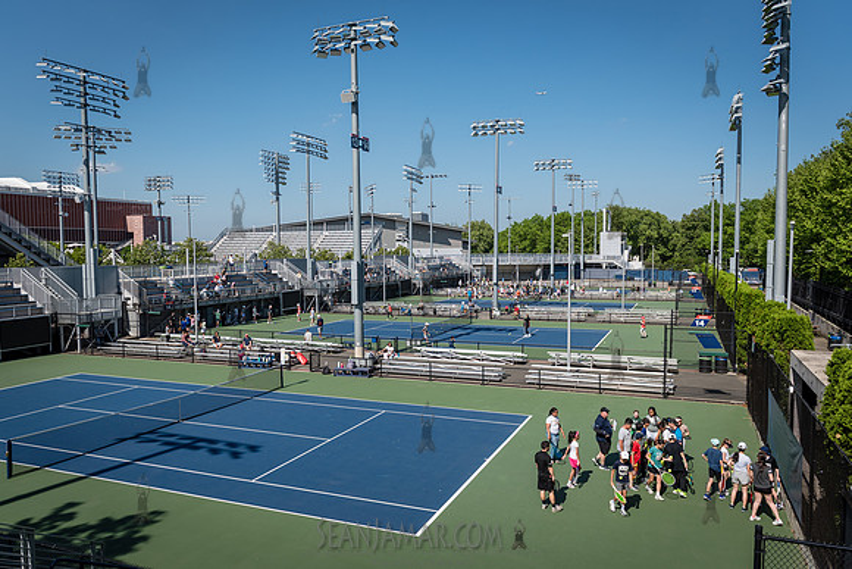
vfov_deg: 47.5
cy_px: 284
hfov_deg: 66.7
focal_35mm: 27
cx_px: 426
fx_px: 647
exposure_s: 1/1600
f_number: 4.5
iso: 200
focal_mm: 27
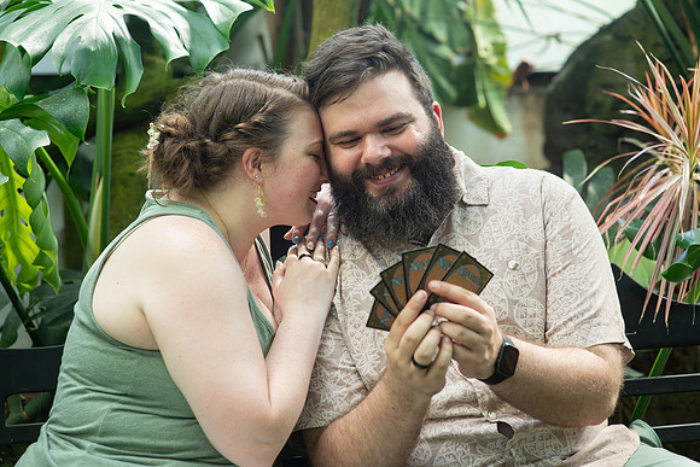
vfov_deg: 15.1
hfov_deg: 22.4
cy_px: 218
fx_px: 1765
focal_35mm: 91
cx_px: 374
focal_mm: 85
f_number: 3.5
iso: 1000
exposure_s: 1/160
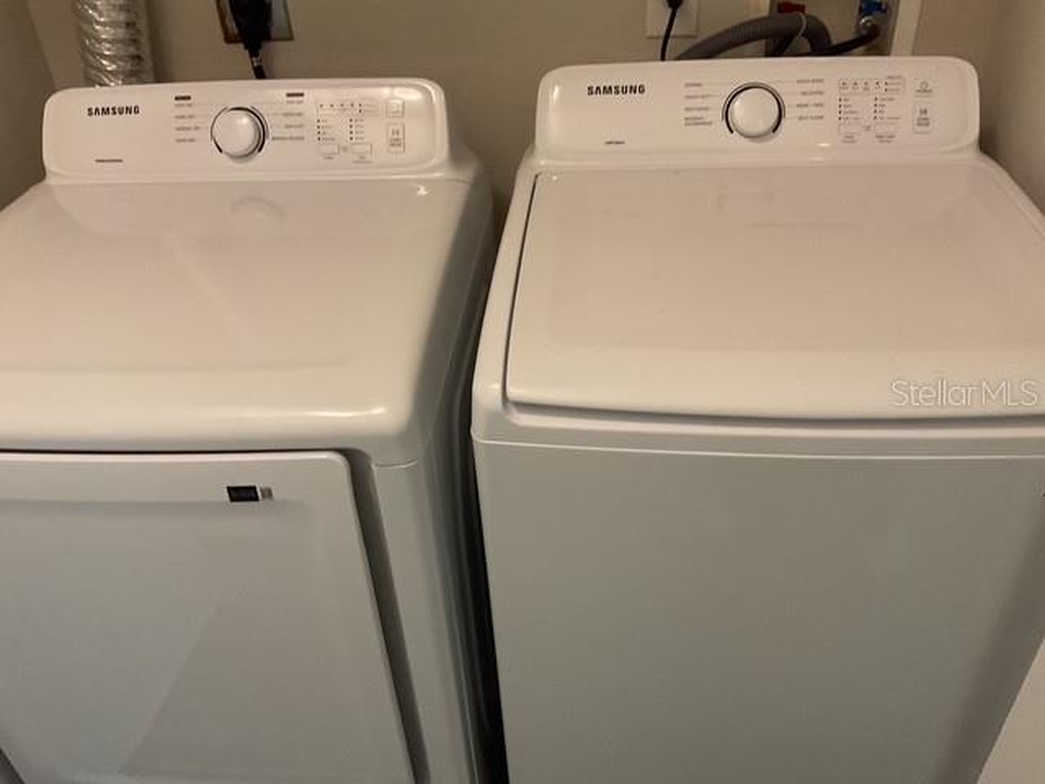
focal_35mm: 29
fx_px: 875
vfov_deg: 48.2
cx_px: 522
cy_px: 392
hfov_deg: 61.7
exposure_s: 1/60
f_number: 1.8
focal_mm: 3
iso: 250
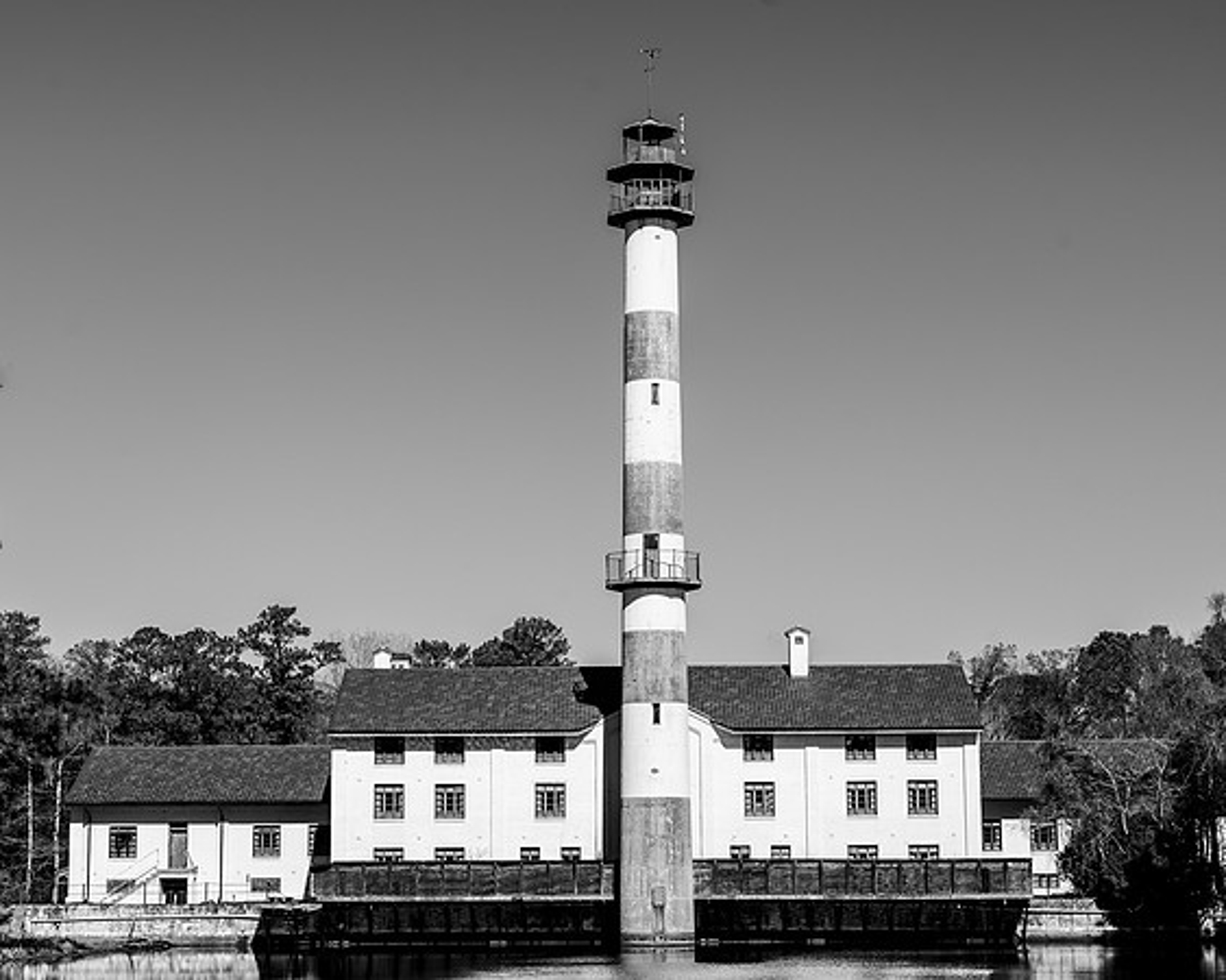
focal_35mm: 67
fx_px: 2440
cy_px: 490
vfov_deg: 22.7
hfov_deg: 28.2
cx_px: 584
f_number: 8
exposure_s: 1/320
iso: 125
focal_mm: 59
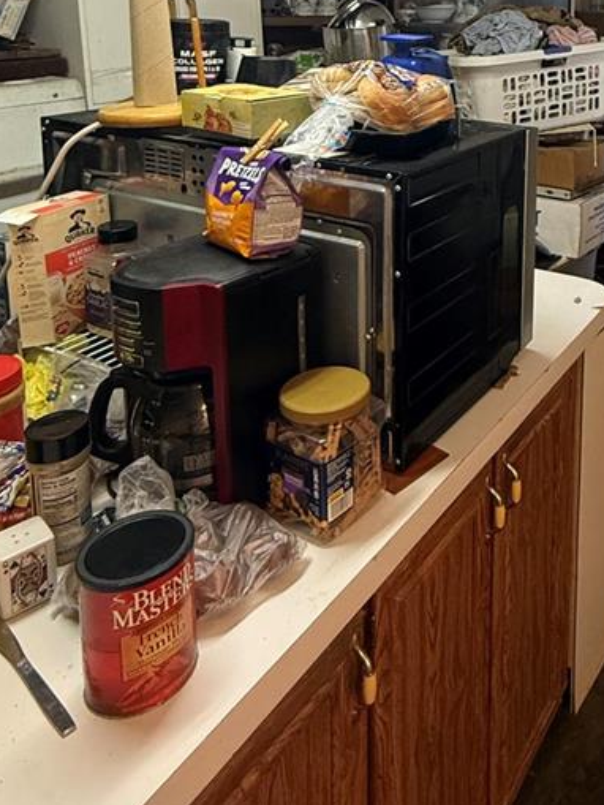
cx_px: 552
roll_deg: -1.6
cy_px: 93
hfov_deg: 39.6
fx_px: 767
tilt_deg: -6.7
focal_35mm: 33
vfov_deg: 49.8
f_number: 2.2
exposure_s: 1/60
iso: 320
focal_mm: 2.22
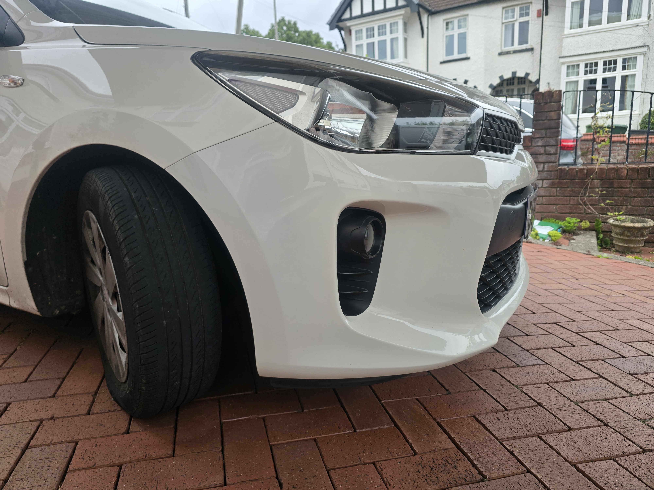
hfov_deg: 73.9
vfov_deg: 58.9
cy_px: 245
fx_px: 435
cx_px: 327
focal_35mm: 23
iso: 32
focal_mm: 6.3
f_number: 1.7
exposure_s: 1/180
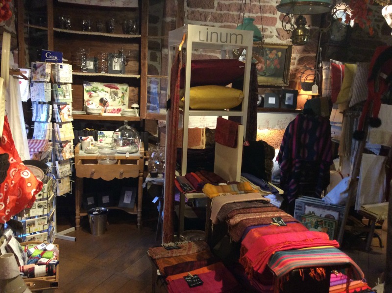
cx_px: 196
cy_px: 146
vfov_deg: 44.1
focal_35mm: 32
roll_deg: -3.2
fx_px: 362
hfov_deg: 56.9
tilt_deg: -10.2
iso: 200
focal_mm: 3.3
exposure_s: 1/25
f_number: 2.4
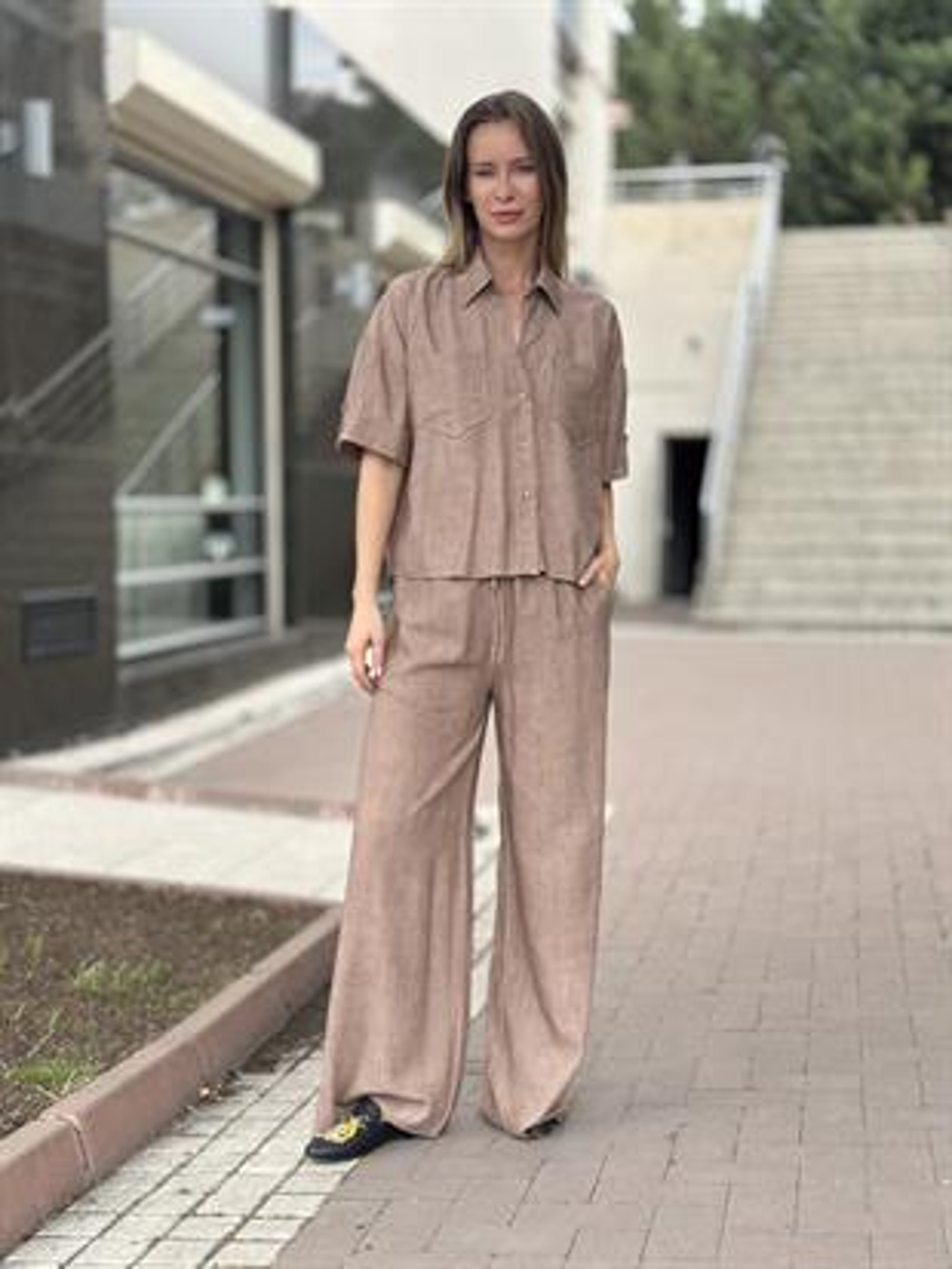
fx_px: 1759
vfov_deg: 39.6
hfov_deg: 30.3
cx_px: 476
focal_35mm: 48
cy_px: 634
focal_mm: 6.86
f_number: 1.78
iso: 80
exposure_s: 1/1085
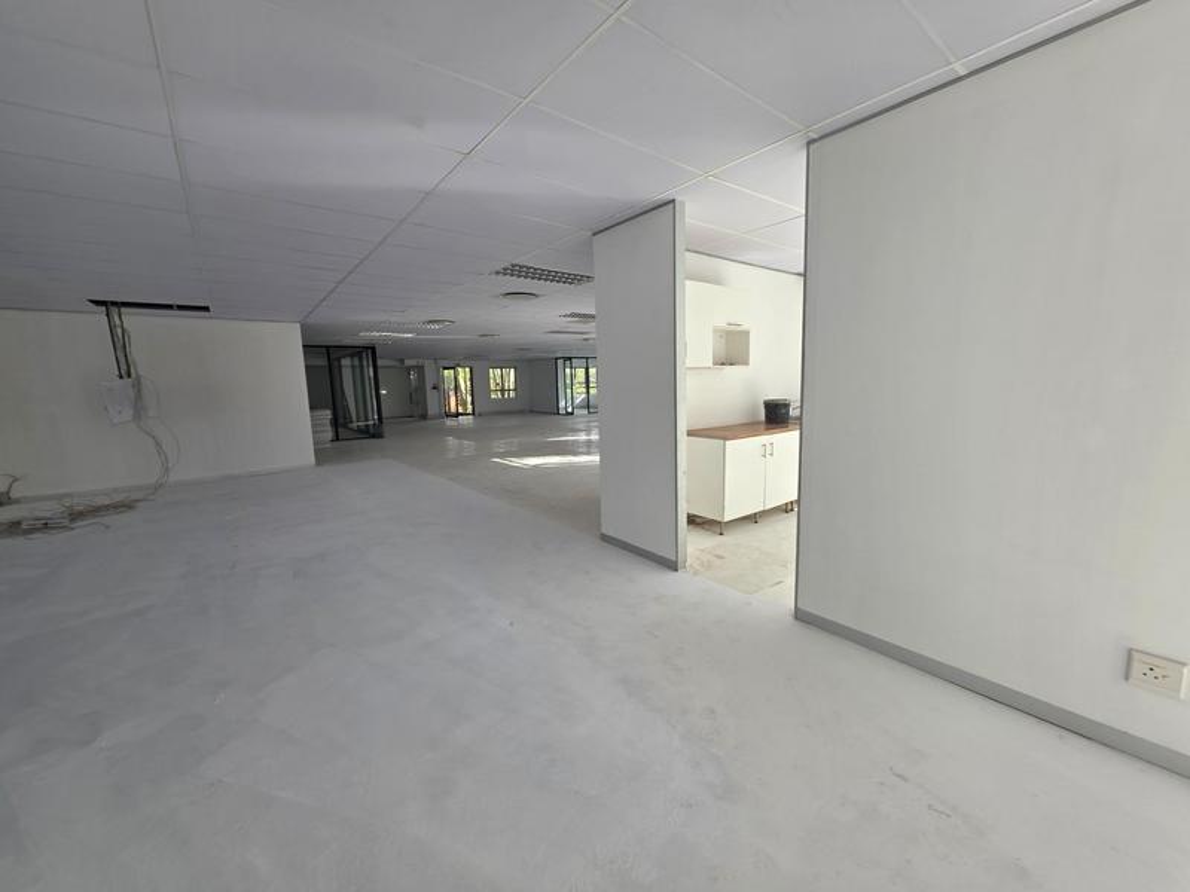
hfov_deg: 106.2
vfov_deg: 89.9
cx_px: 595
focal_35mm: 13
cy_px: 446
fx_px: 447
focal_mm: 2.2
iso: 20
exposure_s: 1/103
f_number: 1.9
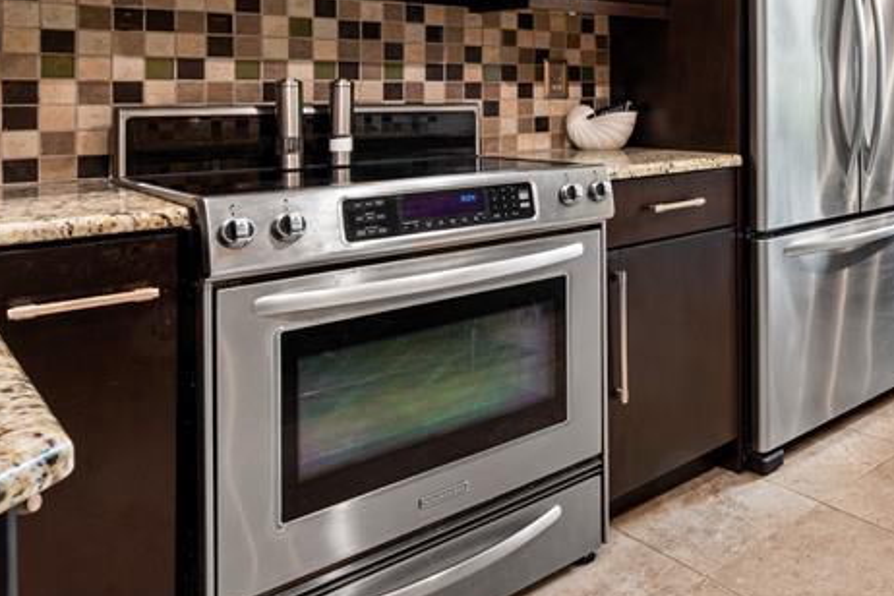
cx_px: 877
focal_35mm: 31
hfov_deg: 50.0
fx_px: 770
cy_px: 133
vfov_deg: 40.8
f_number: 11
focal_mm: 14
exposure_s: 1.6
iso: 100
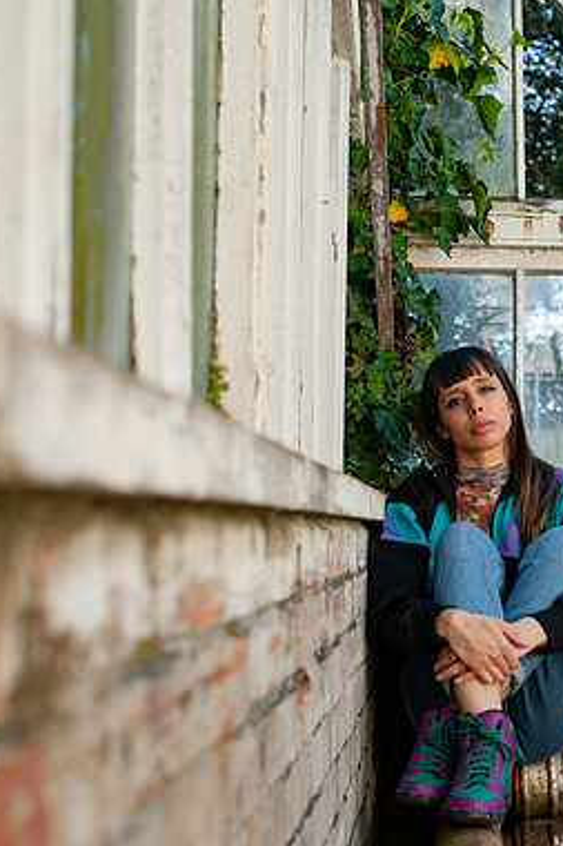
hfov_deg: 20.6
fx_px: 1503
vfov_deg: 31.4
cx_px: 557
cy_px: 494
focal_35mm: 64
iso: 320
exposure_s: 1/1000
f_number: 3.5
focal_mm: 35
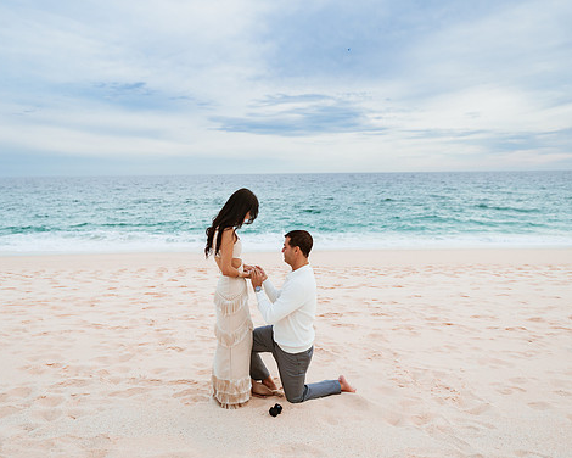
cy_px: 234
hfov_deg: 60.4
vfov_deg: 50.0
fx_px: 491
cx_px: 268
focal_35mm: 29
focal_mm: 24
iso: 250
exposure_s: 1/4000
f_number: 2.8
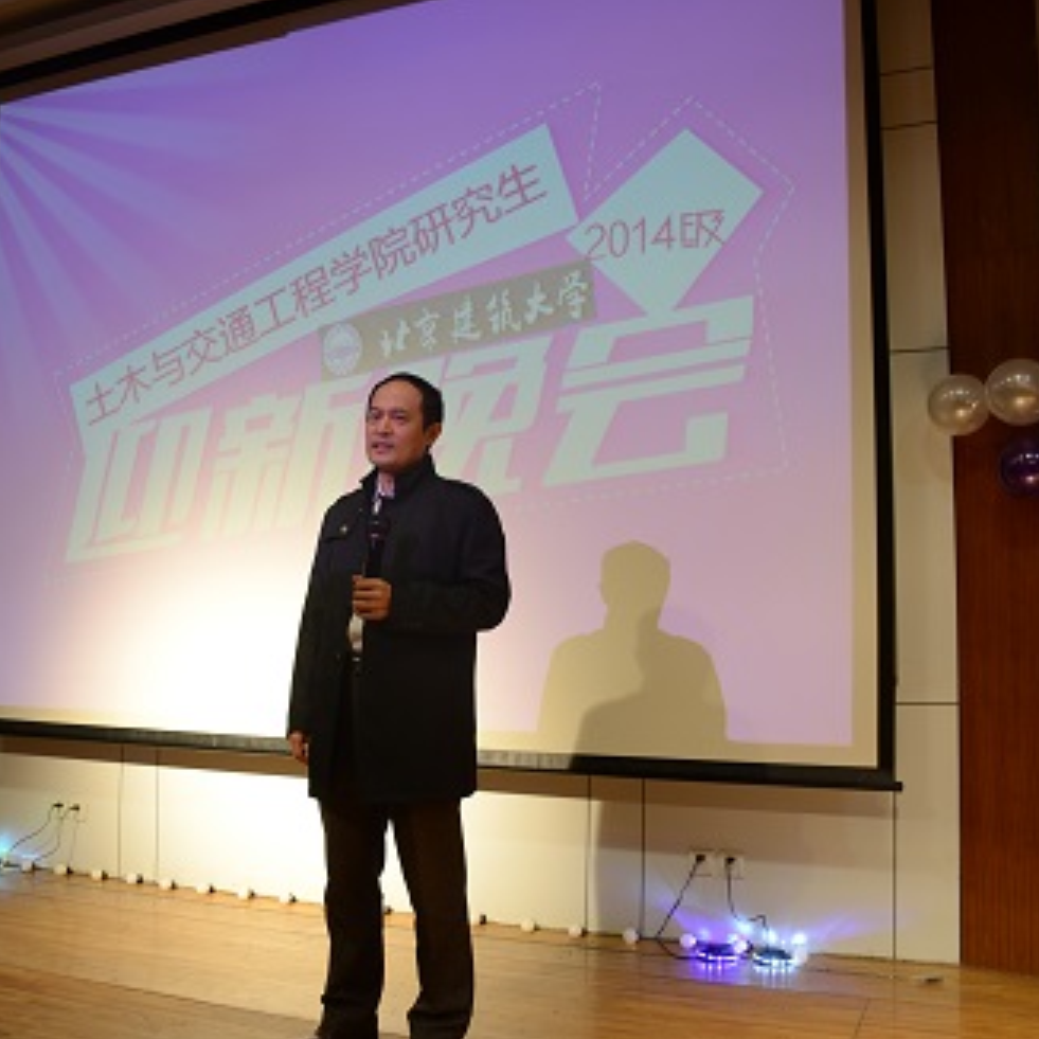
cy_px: 520
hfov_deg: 47.0
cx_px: 429
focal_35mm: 35
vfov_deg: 47.2
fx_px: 1189
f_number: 3.5
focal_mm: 18
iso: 100
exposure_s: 1/20
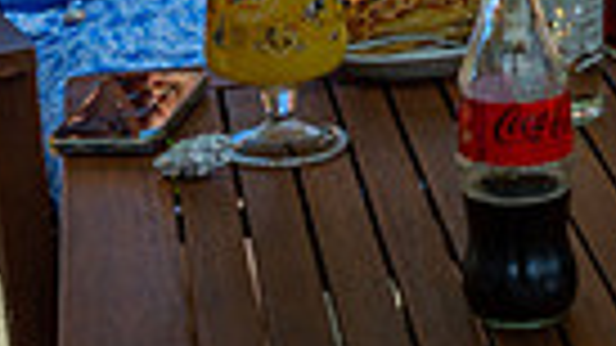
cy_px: -416
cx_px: 477
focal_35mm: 164
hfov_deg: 13.1
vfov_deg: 7.1
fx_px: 2678
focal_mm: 37
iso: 200
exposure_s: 1/800
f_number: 5.6
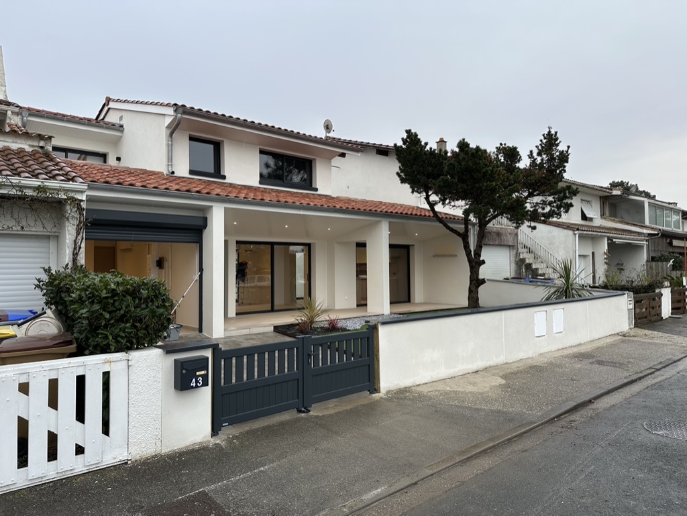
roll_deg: +0.7
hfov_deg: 71.6
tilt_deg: +1.7
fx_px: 477
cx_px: 344
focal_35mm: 24
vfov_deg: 56.9
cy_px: 258
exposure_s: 1/209
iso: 64
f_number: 1.78
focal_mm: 6.86
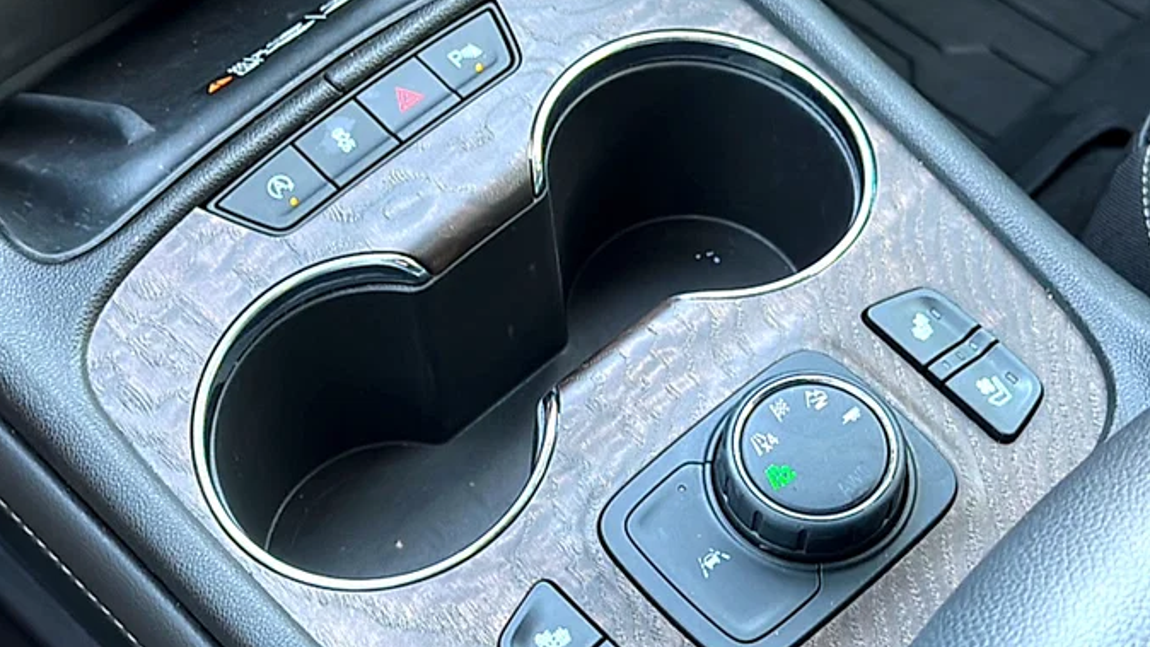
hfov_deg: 34.9
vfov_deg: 20.0
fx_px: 1829
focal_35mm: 60
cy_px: 361
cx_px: 555
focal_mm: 6.86
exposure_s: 1/68
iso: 160
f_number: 1.78
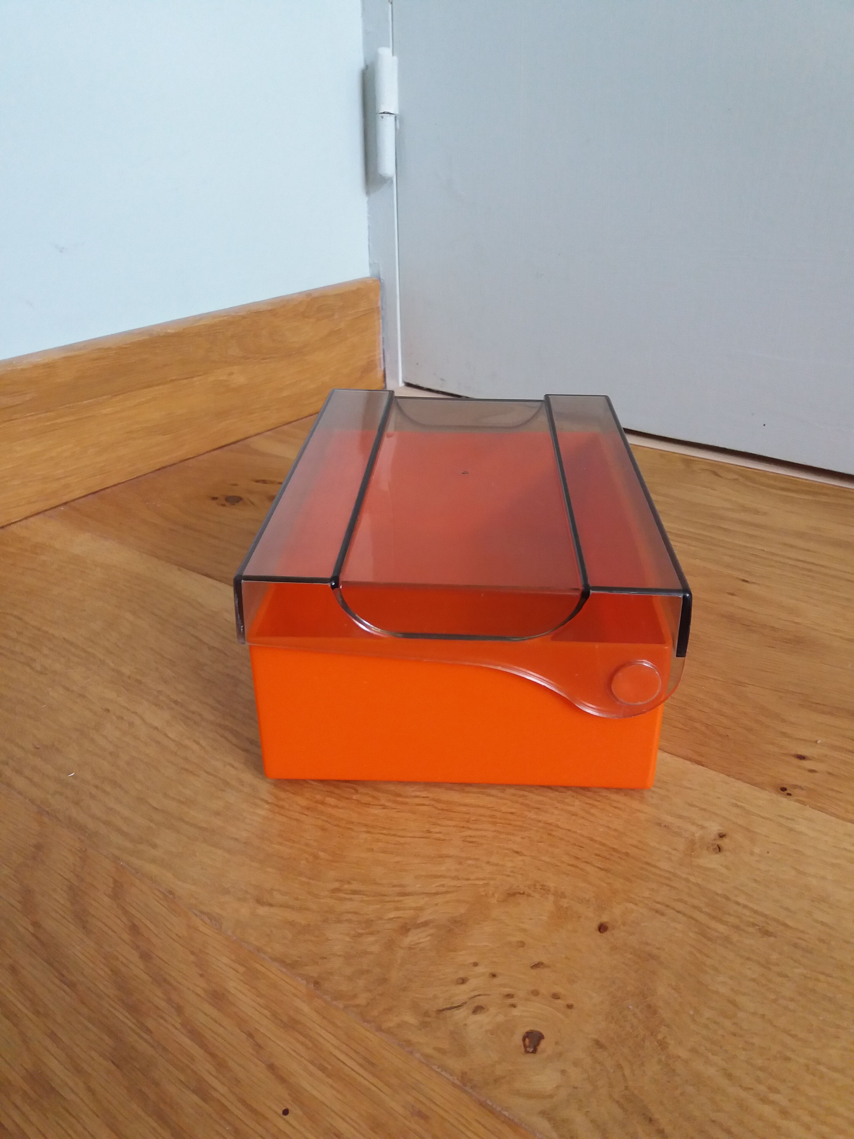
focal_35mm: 28
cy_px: 570
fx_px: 921
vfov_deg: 63.4
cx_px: 427
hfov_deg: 49.7
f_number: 1.9
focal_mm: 3.7
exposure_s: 1/33
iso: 160
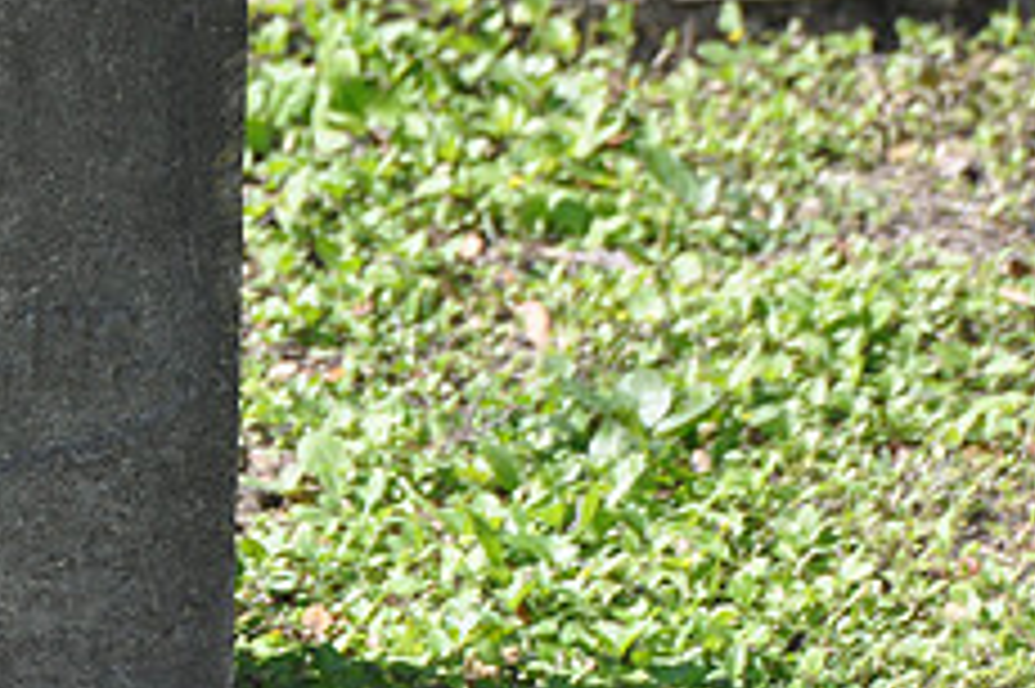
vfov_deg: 4.7
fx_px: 8475
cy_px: 236
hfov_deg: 7.0
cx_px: -108
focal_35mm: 295
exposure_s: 1/200
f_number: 5.3
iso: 250
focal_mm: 78
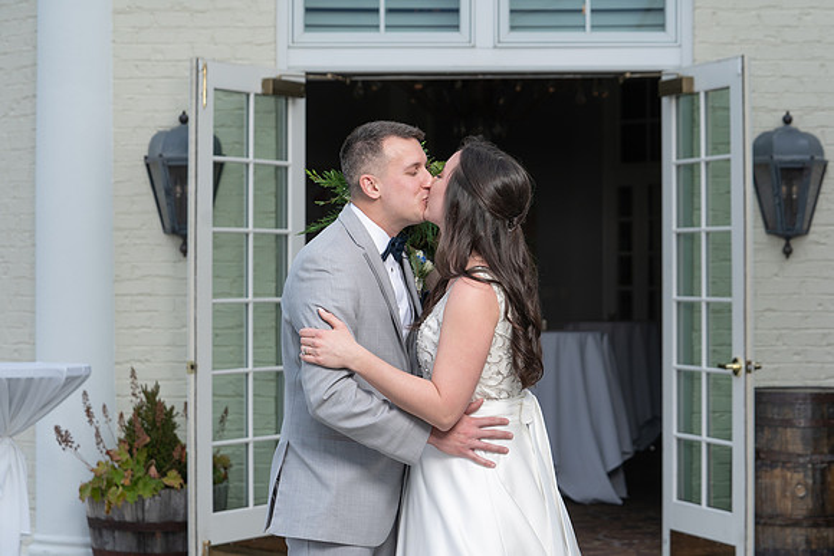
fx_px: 2192
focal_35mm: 95
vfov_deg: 14.5
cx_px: 447
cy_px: 313
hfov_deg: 21.5
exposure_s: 1/250
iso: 100
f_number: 5.6
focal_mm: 84
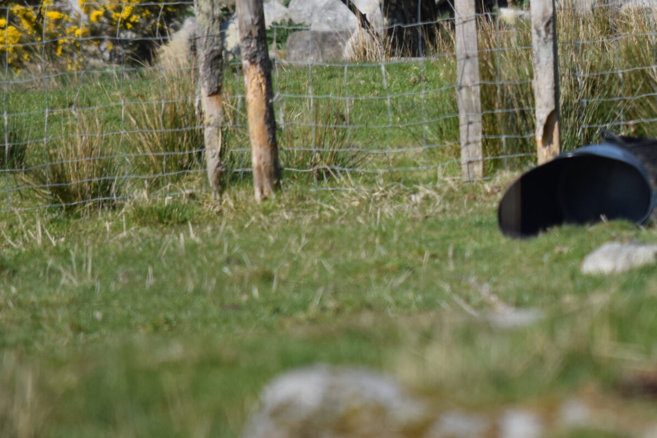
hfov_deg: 2.1
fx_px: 17646
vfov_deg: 1.4
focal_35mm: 967
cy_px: 21
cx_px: 621
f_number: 6.3
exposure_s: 1/1600
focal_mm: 300
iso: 400
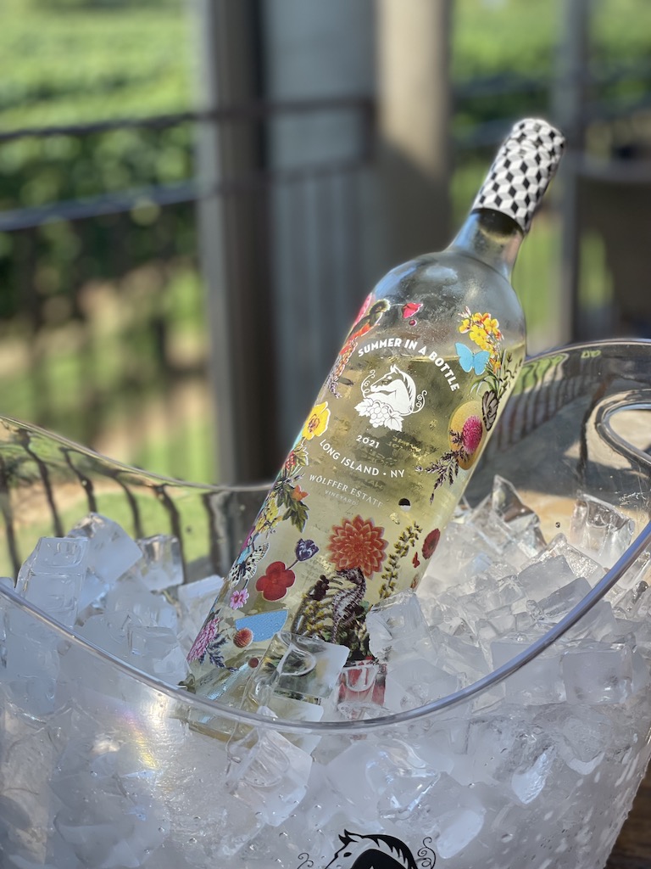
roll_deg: +1.8
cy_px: 434
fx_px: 1304
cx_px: 326
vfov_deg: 36.8
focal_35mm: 52
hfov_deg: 28.0
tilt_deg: -15.7
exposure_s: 1/675
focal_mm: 6
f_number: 2
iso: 32
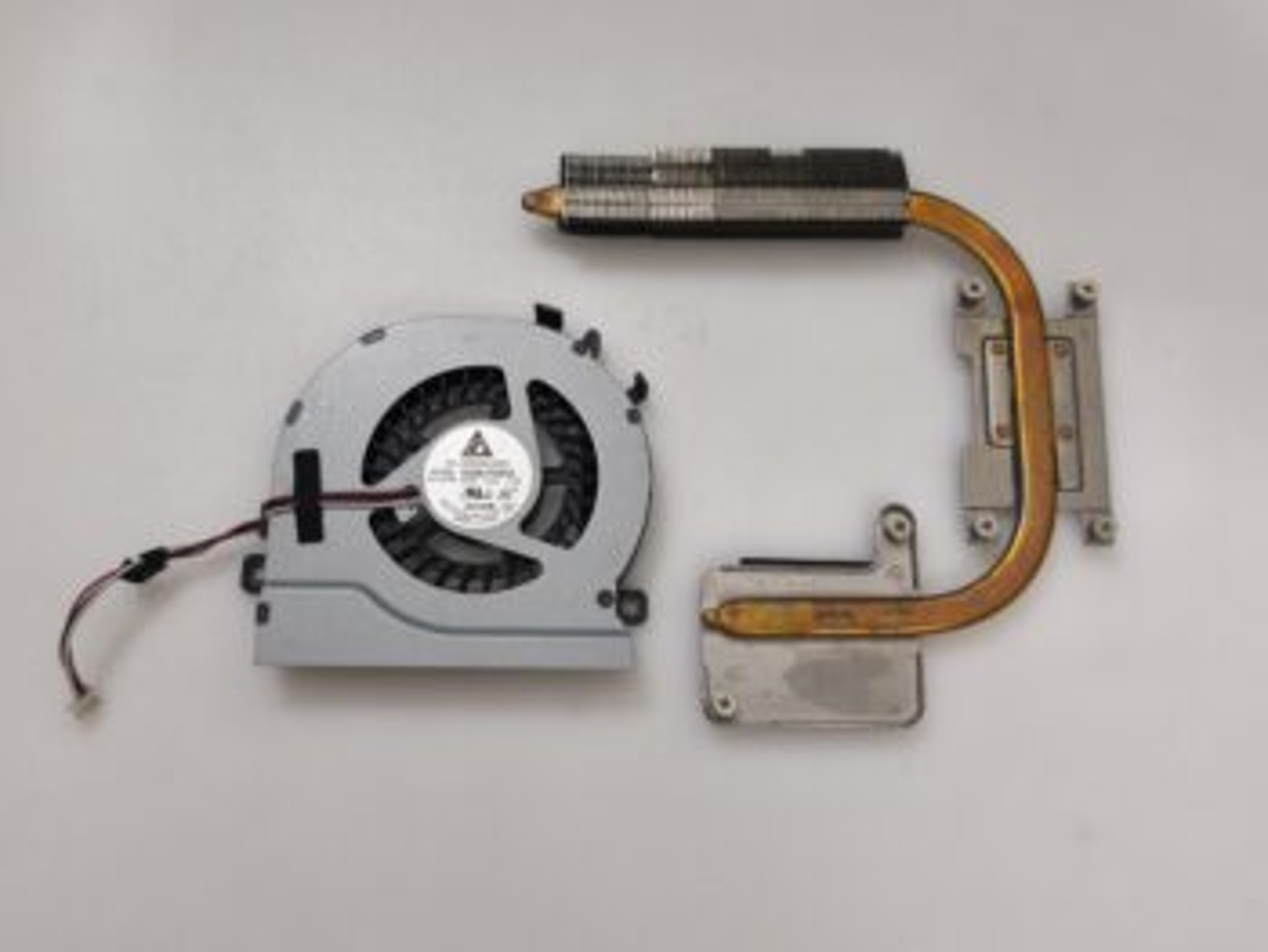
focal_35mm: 35
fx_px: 1283
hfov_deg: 52.6
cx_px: 634
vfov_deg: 40.7
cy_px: 476
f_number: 1.6
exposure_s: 1/50
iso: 500
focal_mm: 6.57
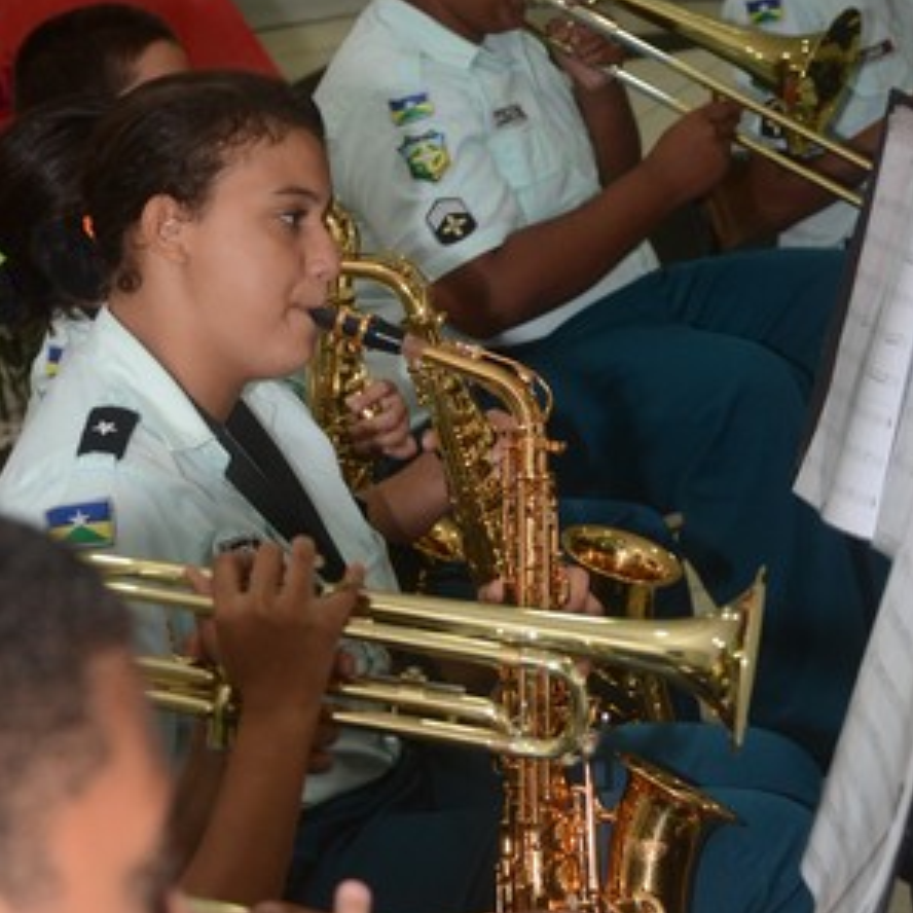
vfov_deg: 13.6
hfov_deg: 13.6
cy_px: 460
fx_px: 3820
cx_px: 460
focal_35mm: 128
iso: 1600
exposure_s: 1/100
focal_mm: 66
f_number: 5.3
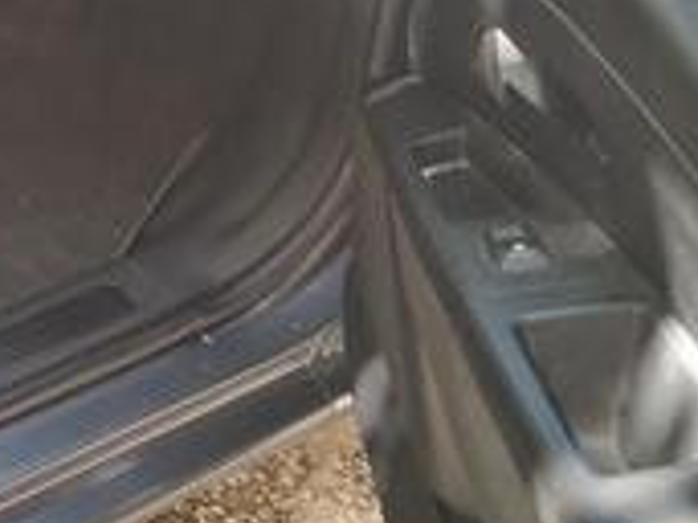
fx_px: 1995
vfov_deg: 14.4
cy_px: -121
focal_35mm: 99
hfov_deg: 18.1
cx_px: -290
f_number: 1.8
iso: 119
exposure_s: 1/60
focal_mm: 3.59
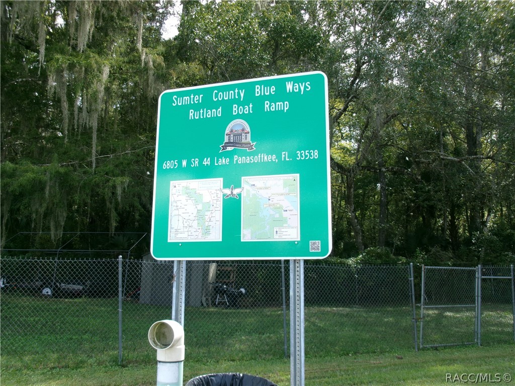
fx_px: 536
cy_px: 193
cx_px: 258
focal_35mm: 36
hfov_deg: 51.4
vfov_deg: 39.7
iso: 100
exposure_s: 1/220
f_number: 4.5
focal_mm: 6.4
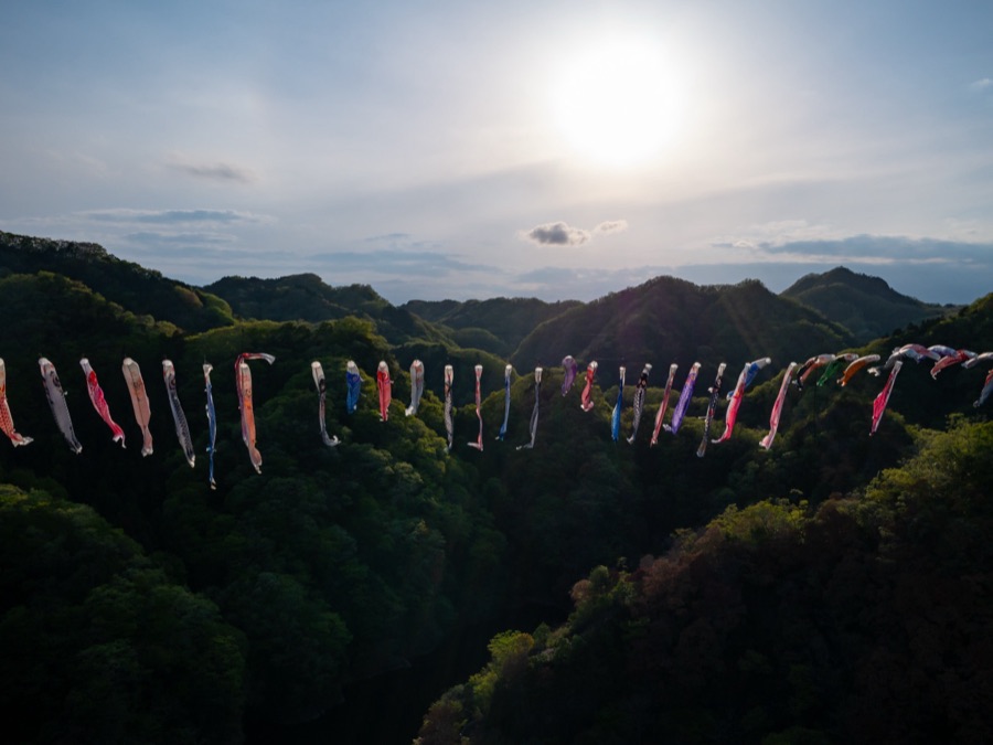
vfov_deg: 46.8
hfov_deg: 60.0
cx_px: 496
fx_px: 861
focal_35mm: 30
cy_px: 372
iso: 200
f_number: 8
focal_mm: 15
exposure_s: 1/1250
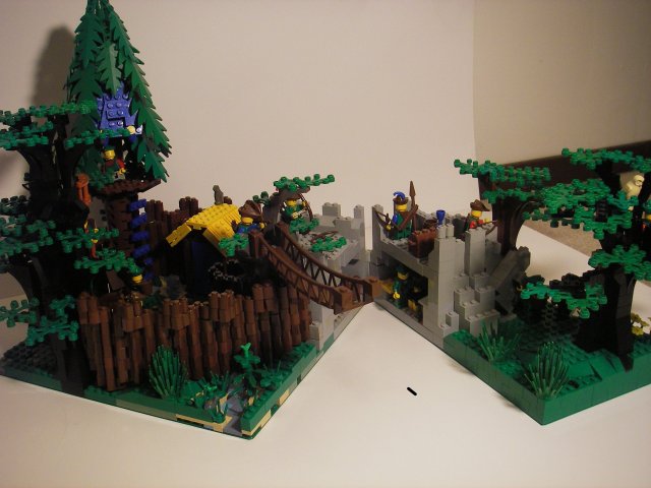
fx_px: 715
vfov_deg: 37.7
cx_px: 326
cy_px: 244
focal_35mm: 38
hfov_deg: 49.0
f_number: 3.3
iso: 100
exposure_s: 1/13
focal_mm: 6.3
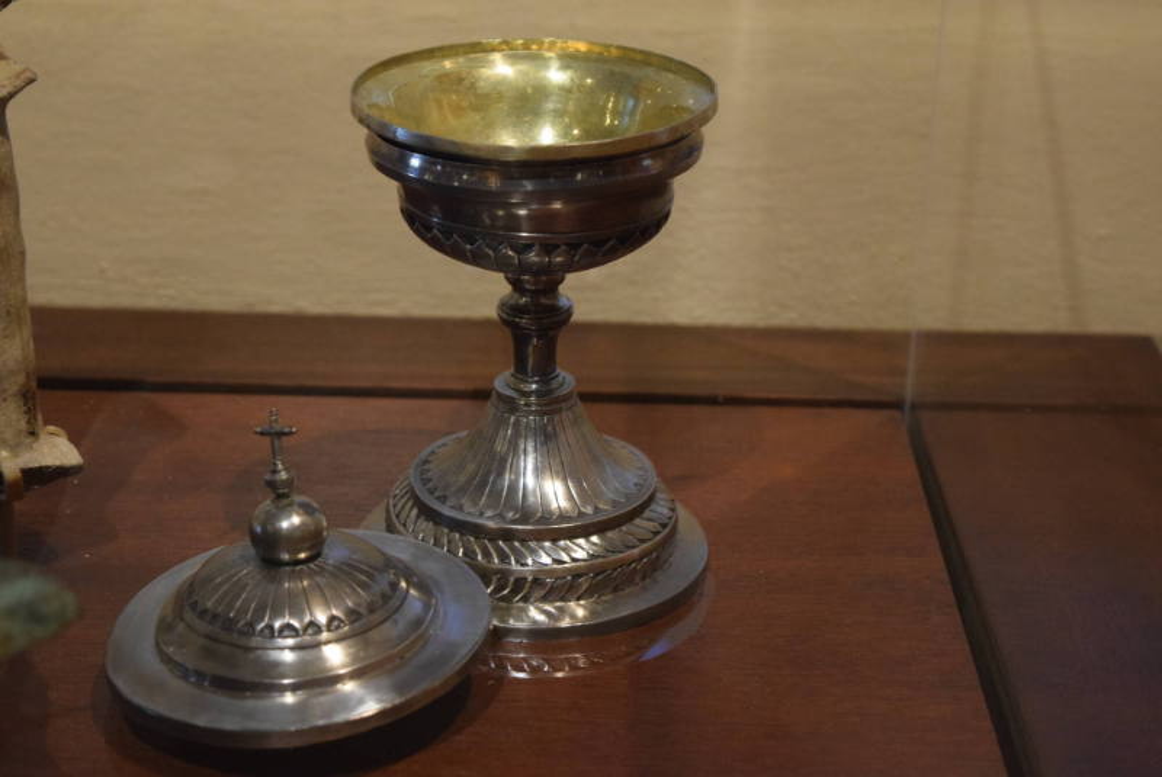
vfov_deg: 19.0
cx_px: 581
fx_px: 2326
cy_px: 388
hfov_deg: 28.0
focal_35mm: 72
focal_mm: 48
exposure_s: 1/60
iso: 2800
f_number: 5.3
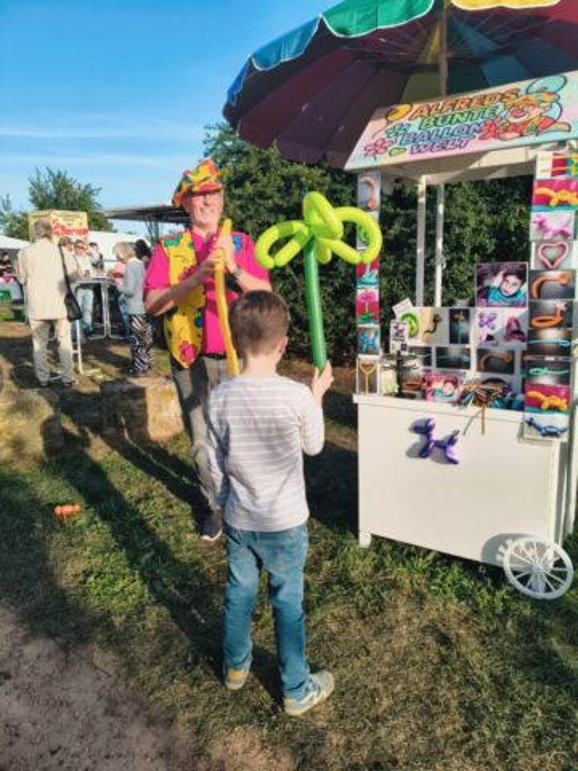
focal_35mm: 26
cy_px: 386
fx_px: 579
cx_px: 289
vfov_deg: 67.3
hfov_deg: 53.1
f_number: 1.8
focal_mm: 4.81
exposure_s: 1/1362
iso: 103
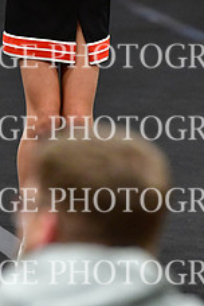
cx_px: 40
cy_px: -52
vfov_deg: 2.7
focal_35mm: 763
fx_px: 6485
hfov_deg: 1.8
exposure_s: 1/500
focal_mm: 200
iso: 5000
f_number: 3.5
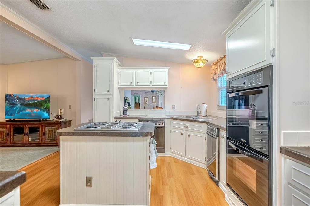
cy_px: 103
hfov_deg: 104.2
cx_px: 155
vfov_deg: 81.2
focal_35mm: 14
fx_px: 121
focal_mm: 14
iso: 1600
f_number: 4
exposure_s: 1/1250
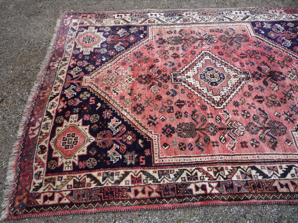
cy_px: 112
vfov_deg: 46.8
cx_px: 149
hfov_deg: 60.0
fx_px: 258
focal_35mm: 30
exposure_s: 1/250
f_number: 4
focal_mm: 5.2
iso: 100
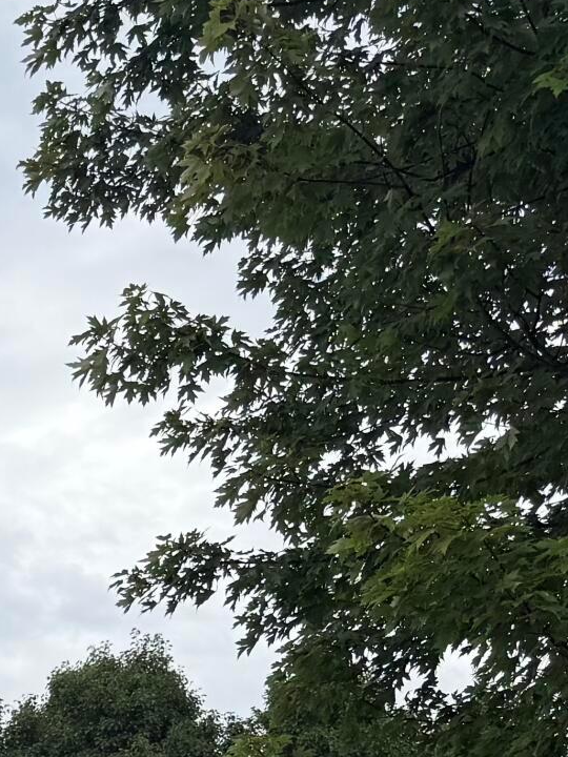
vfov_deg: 17.8
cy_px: 1100
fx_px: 2188
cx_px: -647
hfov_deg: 12.6
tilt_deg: +7.9
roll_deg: -0.1
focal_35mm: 100
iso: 80
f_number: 1.78
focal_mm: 6.76
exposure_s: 1/3584
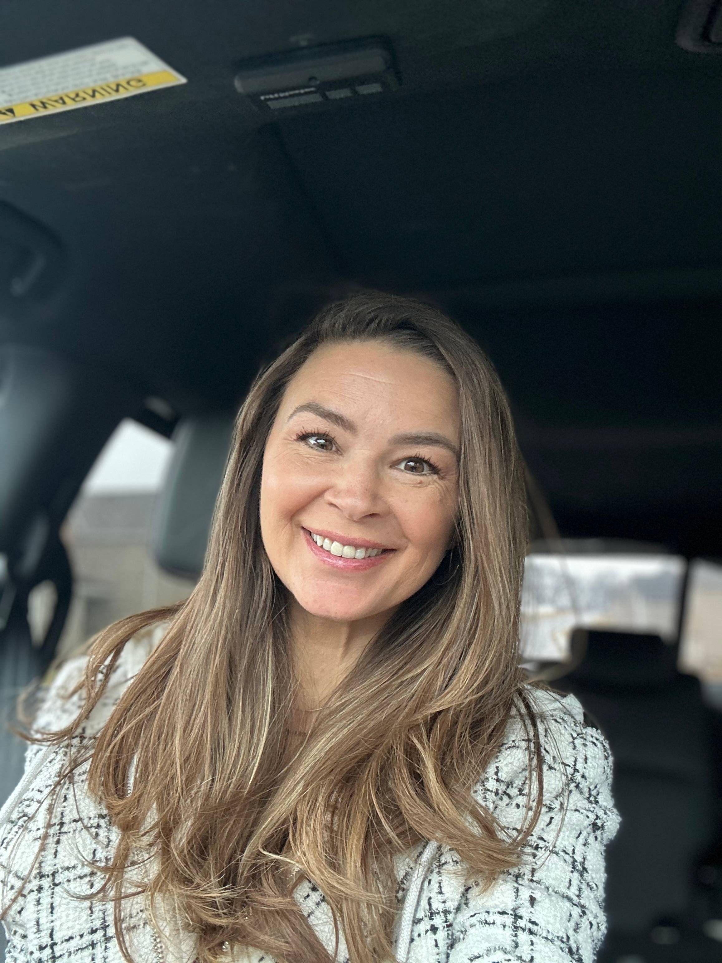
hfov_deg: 46.8
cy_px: 482
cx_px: 361
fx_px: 834
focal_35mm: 30
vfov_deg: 60.0
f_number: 1.9
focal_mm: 2.69
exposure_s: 1/60
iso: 100
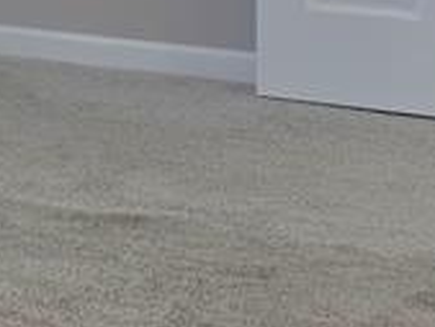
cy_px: -247
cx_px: -474
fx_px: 1748
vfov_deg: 10.1
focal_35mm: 139
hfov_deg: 12.3
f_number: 1.7
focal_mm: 6.3
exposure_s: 1/60.2
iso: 32
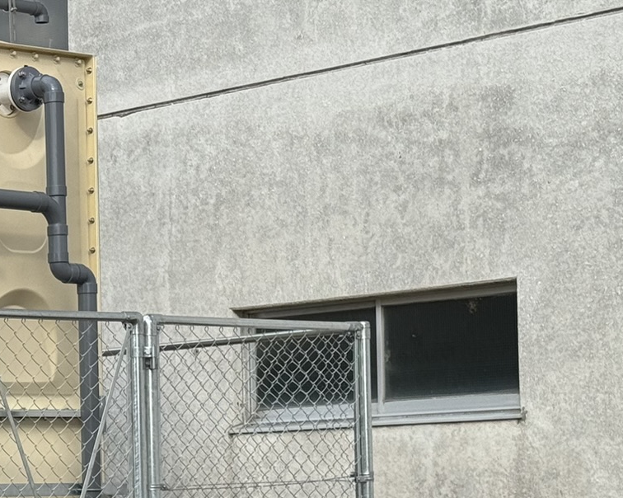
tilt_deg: +0.2
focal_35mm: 127
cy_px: 501
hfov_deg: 14.5
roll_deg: +2.1
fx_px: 2340
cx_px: -208
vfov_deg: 12.0
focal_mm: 6.76
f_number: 1.78
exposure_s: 1/2110
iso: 64
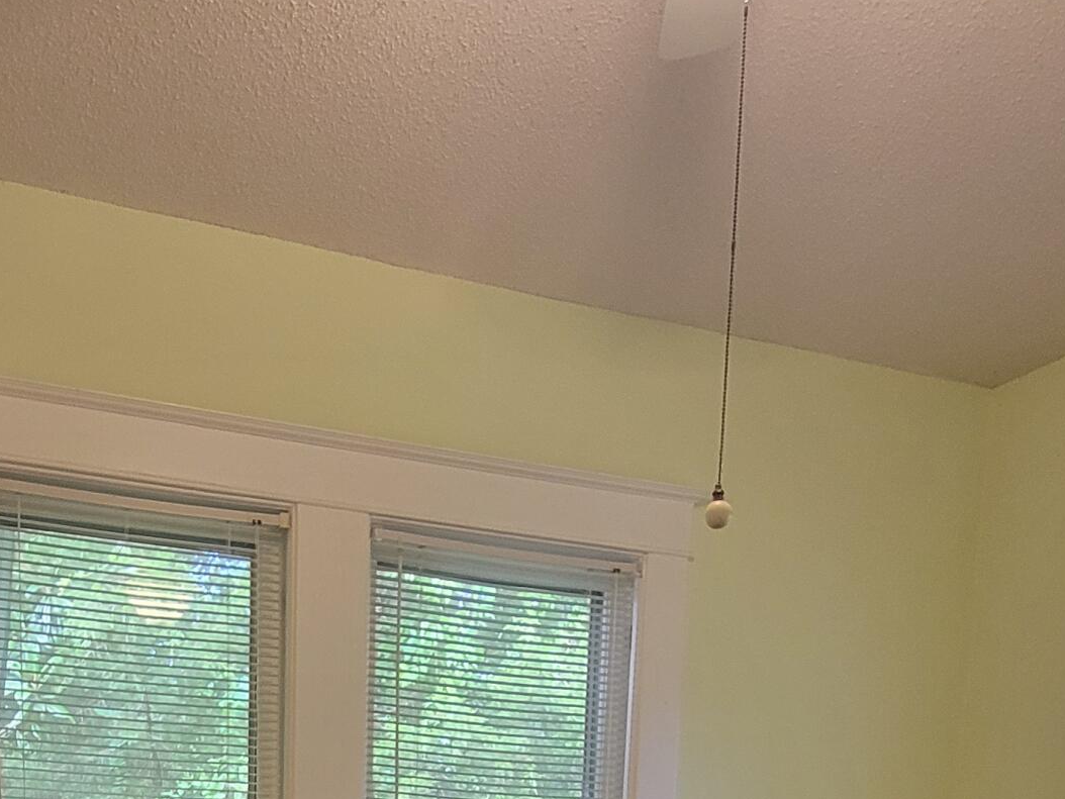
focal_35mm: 37
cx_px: 378
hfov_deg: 49.5
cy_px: 1124
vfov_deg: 28.7
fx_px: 1139
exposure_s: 1/60
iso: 250
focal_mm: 2.2
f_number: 2.2
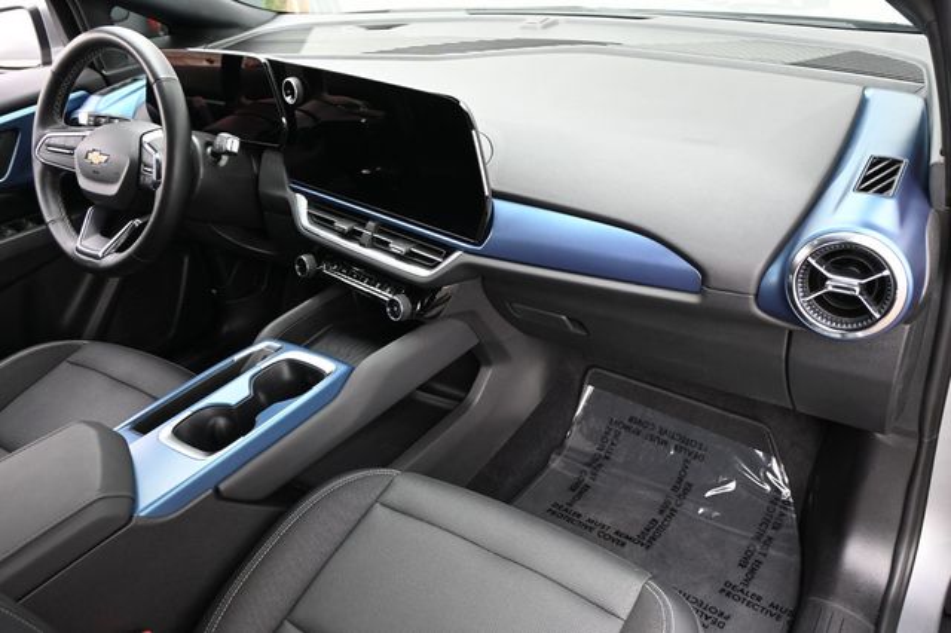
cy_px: 316
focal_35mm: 29
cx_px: 476
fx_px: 772
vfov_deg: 44.6
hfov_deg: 63.2
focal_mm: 19.5
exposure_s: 1/160
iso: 400
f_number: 3.8
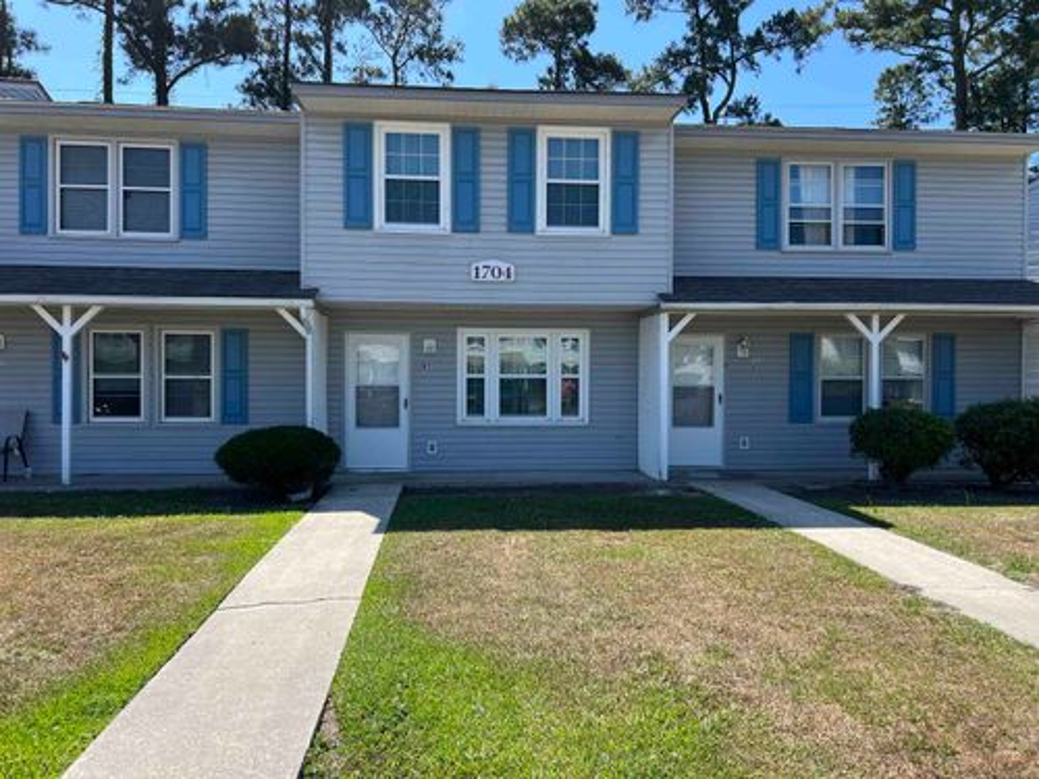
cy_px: 390
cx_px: 520
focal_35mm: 26
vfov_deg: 53.1
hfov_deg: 67.3
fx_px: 780
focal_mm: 5.7
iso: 50
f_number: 1.5
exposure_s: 1/1869
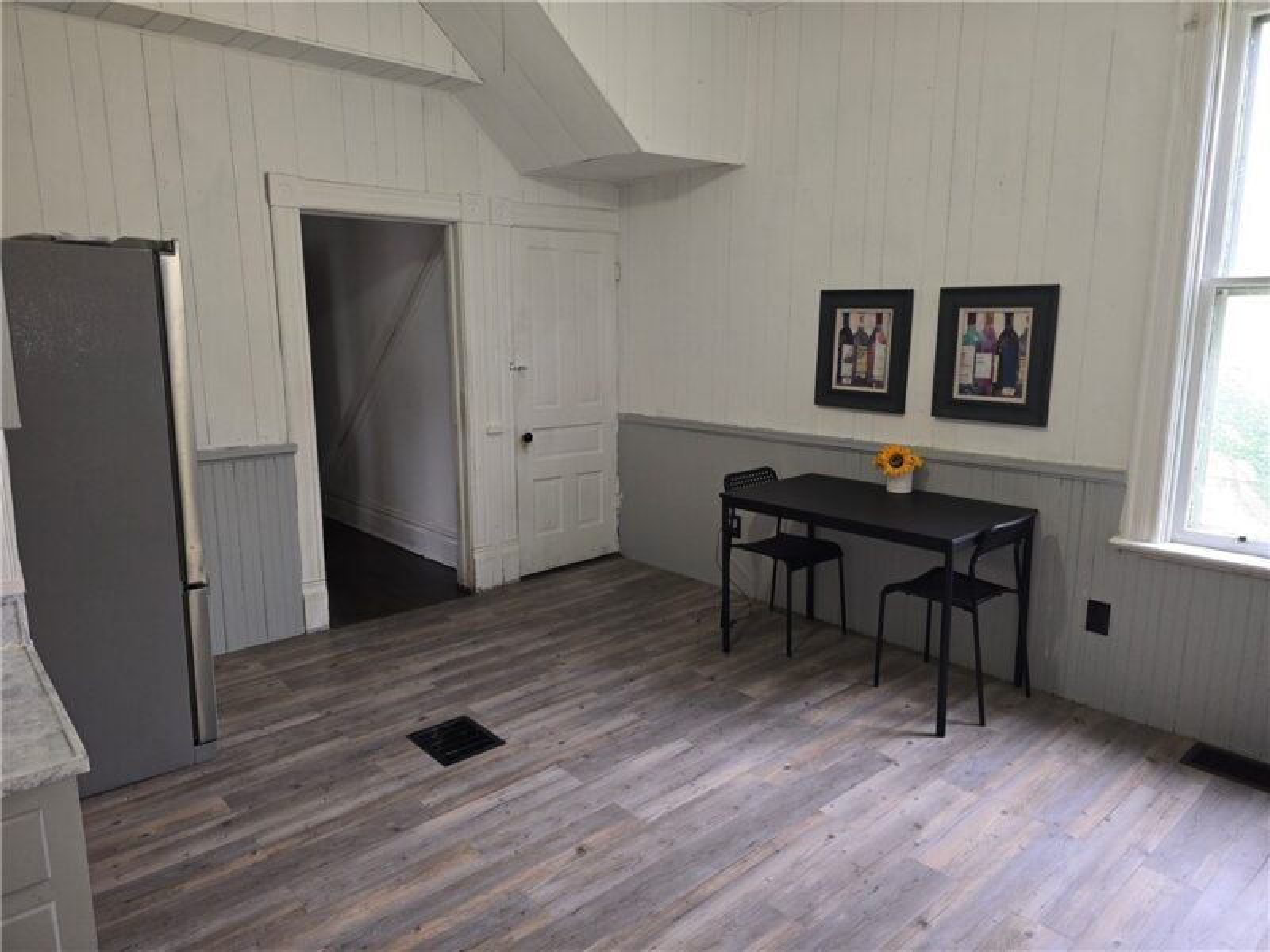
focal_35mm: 23
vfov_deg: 58.9
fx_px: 844
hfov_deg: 73.9
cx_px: 635
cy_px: 476
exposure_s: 1/40
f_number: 1.7
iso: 100
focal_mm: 6.3
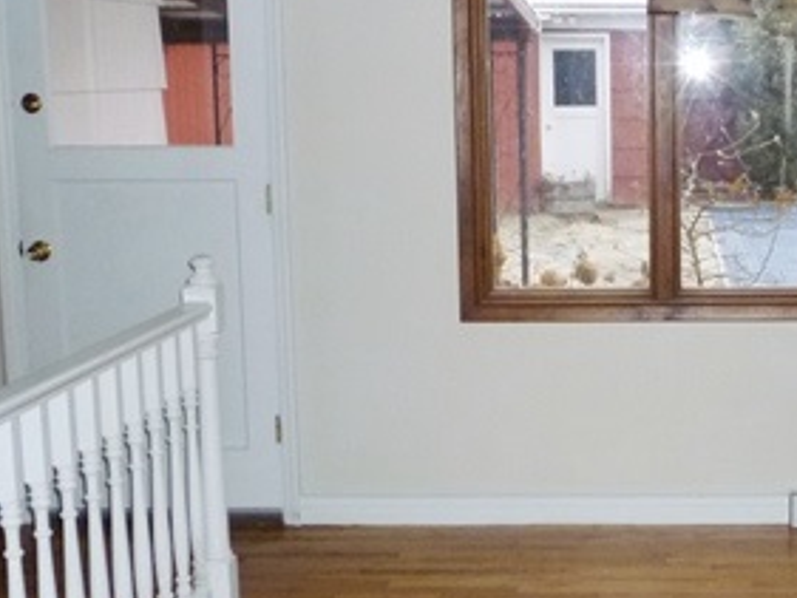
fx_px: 1520
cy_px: 320
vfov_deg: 22.3
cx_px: 706
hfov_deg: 28.3
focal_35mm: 66
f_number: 3.3
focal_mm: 5.2
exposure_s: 1/60
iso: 320
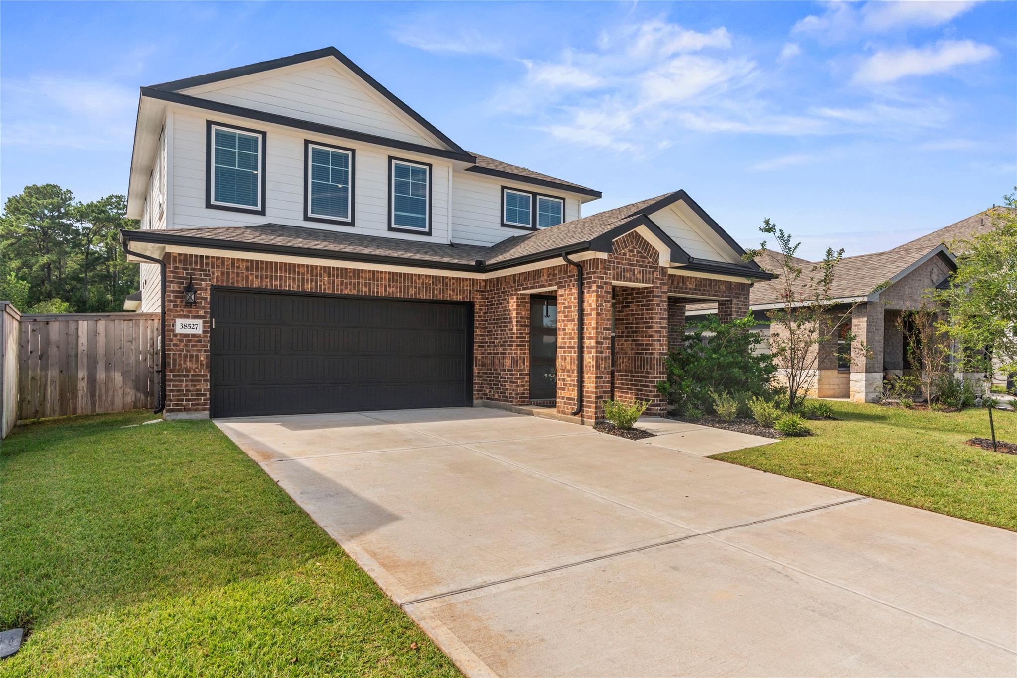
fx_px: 607
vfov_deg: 58.3
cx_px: 508
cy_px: 339
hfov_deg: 79.9
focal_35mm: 22
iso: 400
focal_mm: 21.5
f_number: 8
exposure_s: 1/250
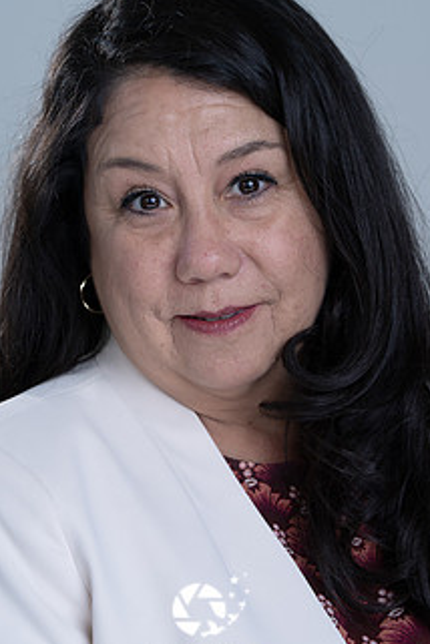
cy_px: 275
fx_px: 3923
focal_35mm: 219
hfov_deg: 6.3
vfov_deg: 9.4
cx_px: 203
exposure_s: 1/200
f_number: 5.6
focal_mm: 156
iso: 160
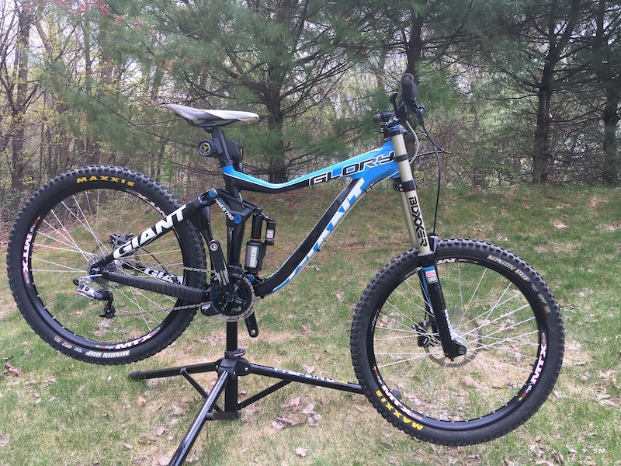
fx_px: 520
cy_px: 233
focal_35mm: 29
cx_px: 310
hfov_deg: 61.7
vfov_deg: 48.2
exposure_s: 1/309
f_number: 2.2
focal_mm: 4.15
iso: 25
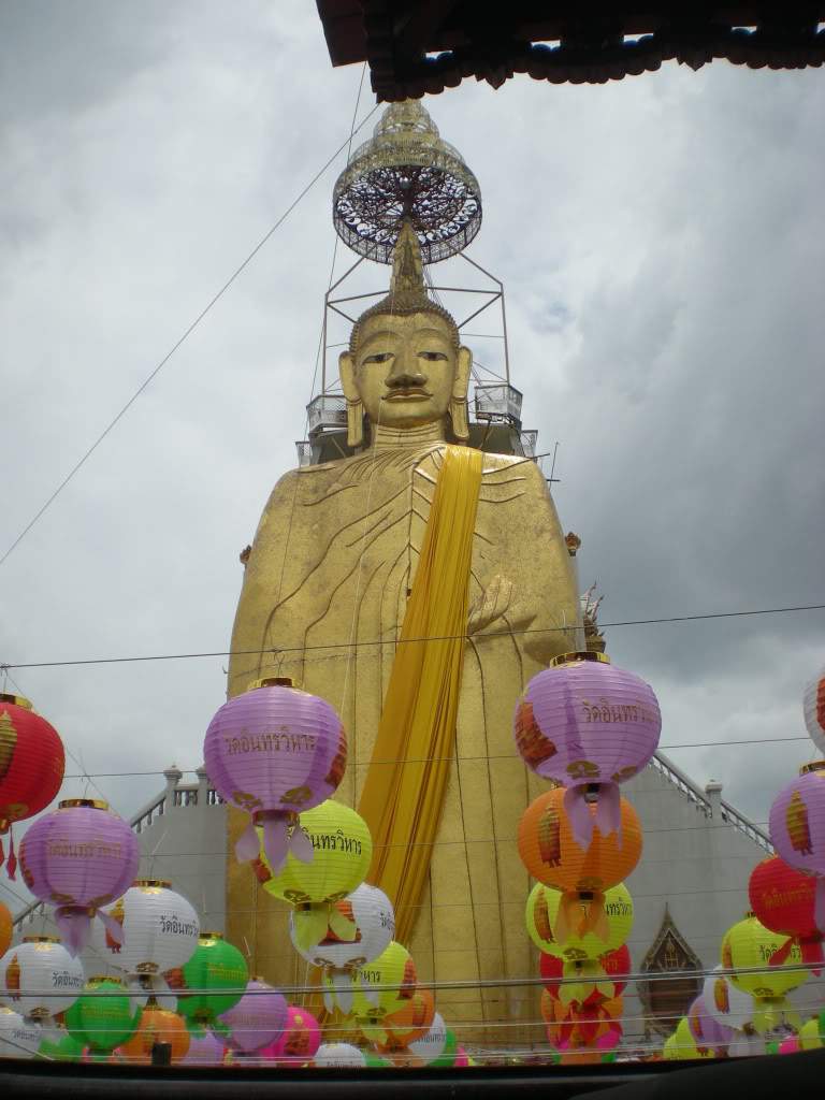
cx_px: 412
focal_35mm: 38
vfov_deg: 49.0
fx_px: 1208
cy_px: 550
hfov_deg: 37.7
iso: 50
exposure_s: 1/883
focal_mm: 6.3
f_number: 4.6
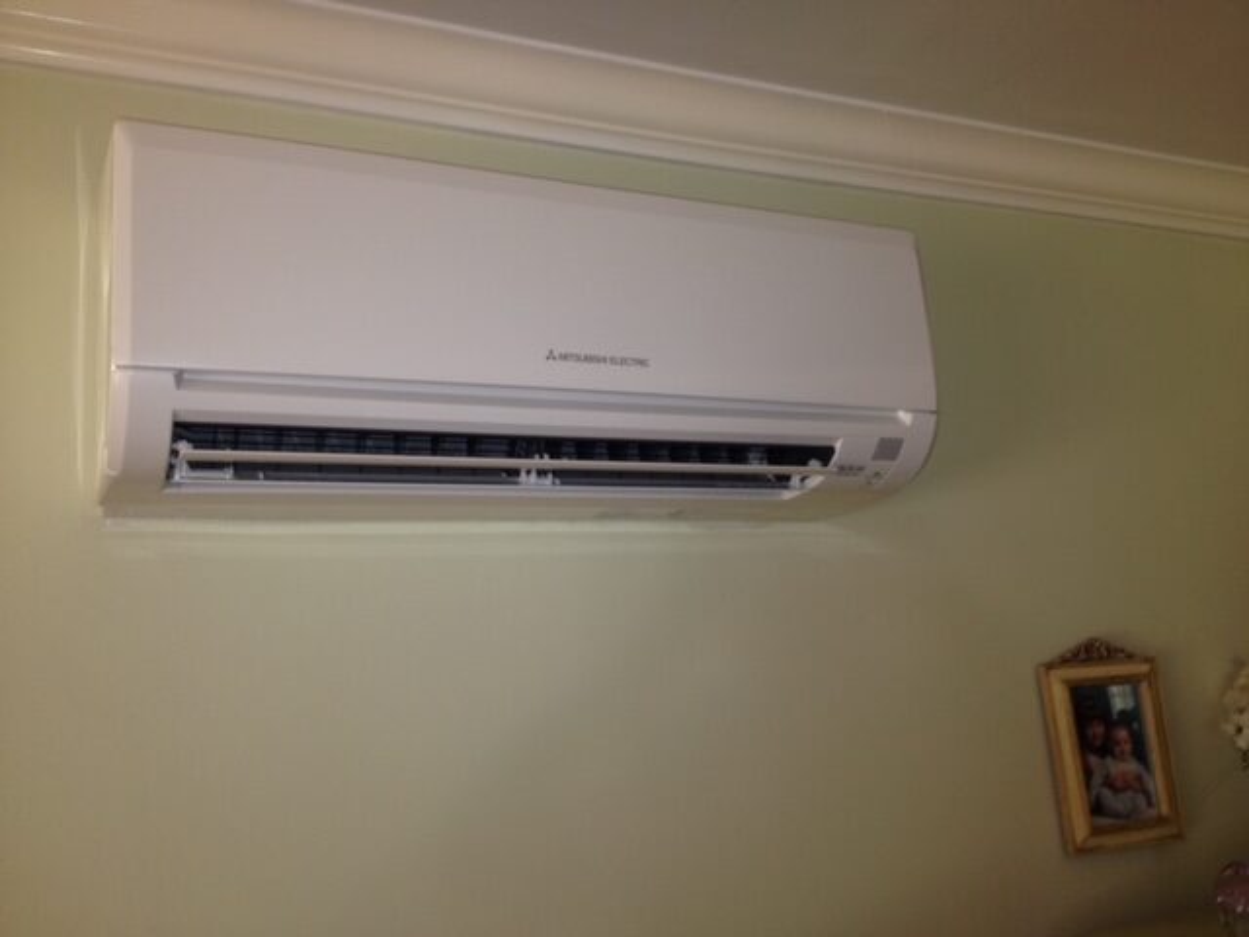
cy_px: 468
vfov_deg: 40.7
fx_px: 1263
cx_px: 624
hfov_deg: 52.6
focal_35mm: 35
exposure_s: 1/20
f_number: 2.4
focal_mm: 4.28
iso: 50
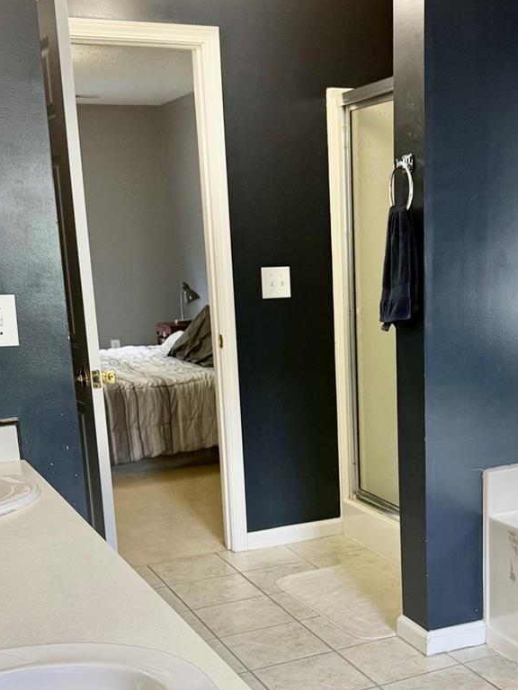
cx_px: 349
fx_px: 958
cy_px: 479
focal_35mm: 48
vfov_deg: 39.0
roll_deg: +1.9
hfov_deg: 30.0
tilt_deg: -13.8
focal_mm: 6.76
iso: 125
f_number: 1.78
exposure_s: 1/120
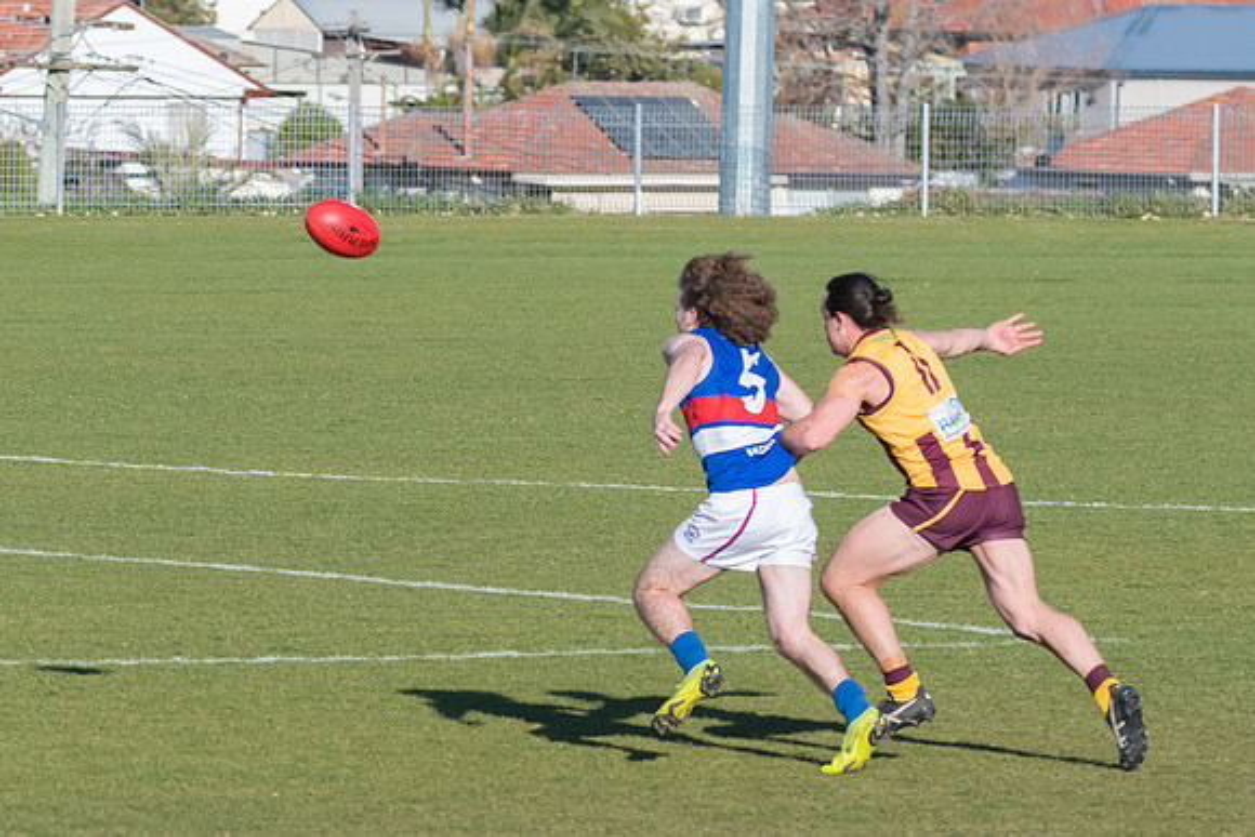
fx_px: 17196
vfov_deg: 2.8
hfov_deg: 4.2
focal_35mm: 493
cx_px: 594
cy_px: 375
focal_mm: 200
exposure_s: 1/3200
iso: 800
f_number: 8
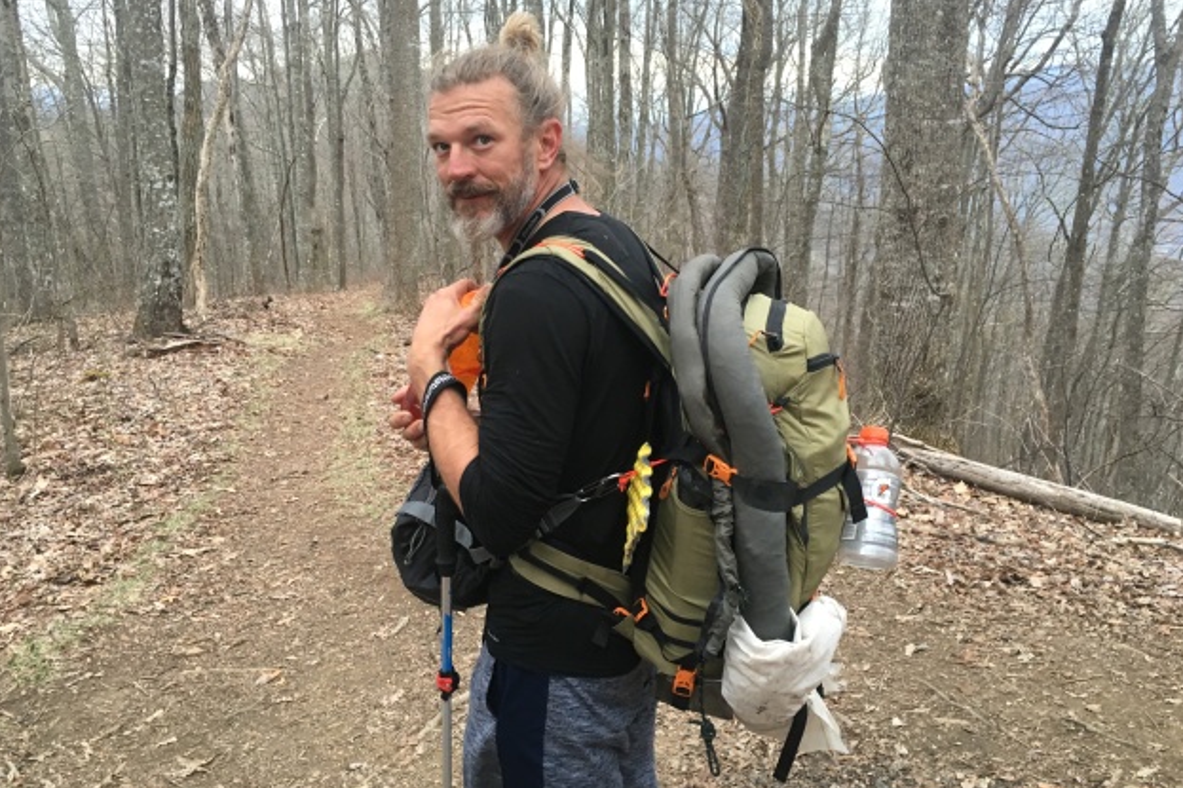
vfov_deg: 42.3
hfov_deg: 60.3
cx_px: 585
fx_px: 1018
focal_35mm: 31
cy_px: 384
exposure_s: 1/30
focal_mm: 4.15
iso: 80
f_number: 2.2
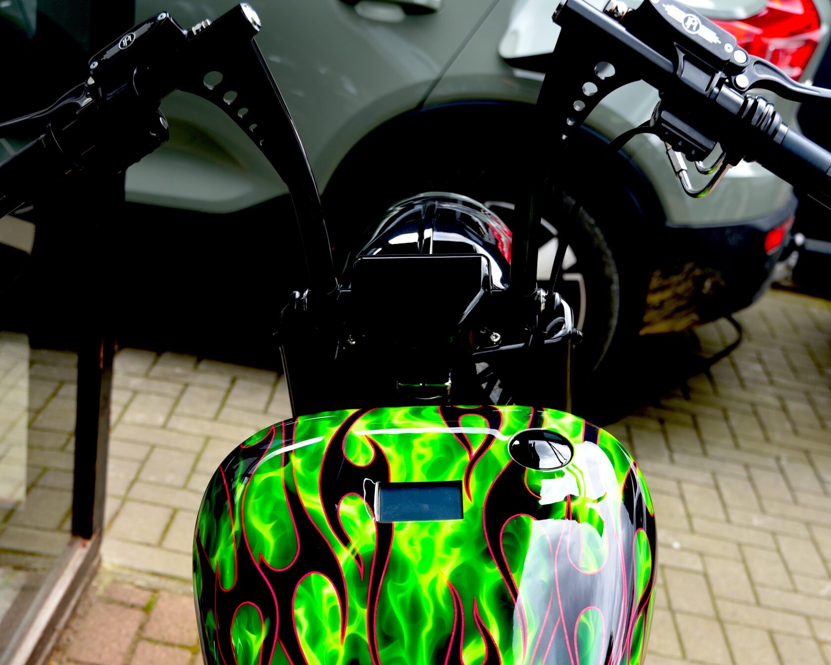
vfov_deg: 24.6
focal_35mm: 60
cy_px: 601
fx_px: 1476
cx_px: 415
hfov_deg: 31.4
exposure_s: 1/100
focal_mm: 42
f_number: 5
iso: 100
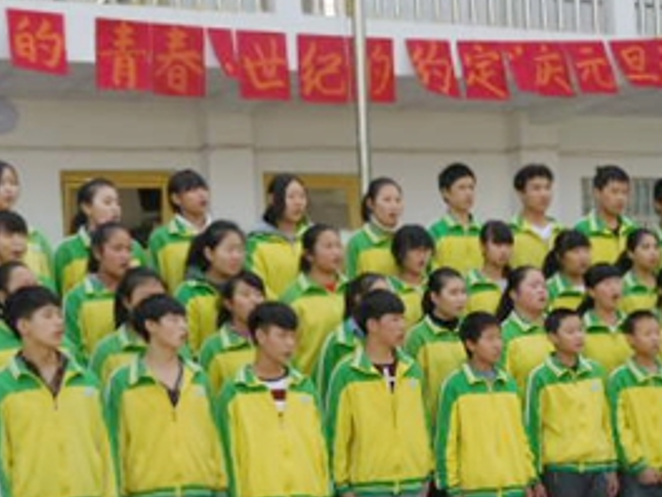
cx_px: 466
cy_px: 410
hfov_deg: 26.1
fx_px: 1415
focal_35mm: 74
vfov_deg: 19.7
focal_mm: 7
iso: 125
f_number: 3.9
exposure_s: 1/320
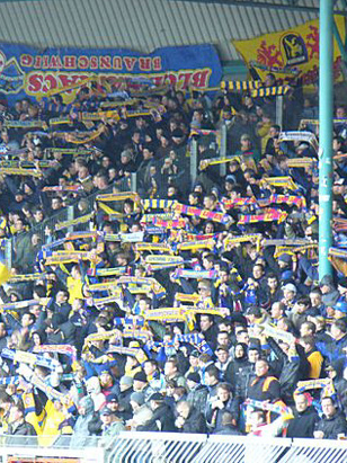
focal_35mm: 298
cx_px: 126
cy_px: 232
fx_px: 3985
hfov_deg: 5.0
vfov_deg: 6.7
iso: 200
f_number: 4.5
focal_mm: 36.6
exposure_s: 1/15
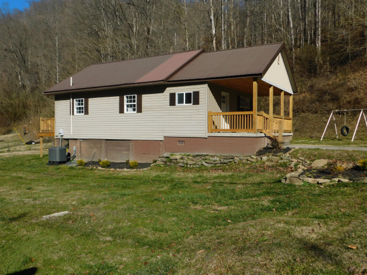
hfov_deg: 60.0
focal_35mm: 30
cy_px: 138
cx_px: 184
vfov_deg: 46.8
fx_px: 318
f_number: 6.4
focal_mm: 5.3
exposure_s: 1/640
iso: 125
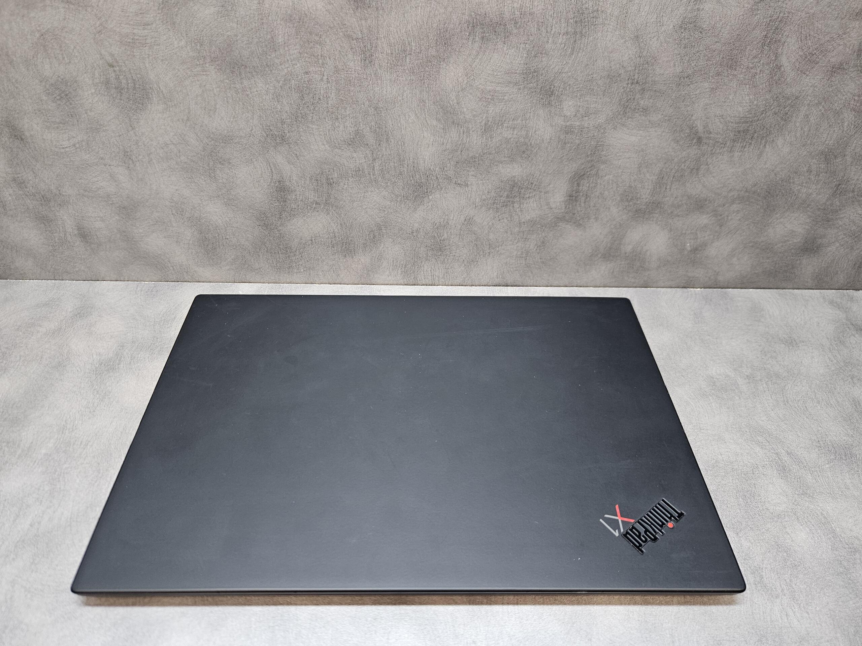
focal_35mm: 23
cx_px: 431
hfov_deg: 73.9
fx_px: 573
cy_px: 323
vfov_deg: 58.9
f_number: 1.8
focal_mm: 5.4
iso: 250
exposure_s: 1/100
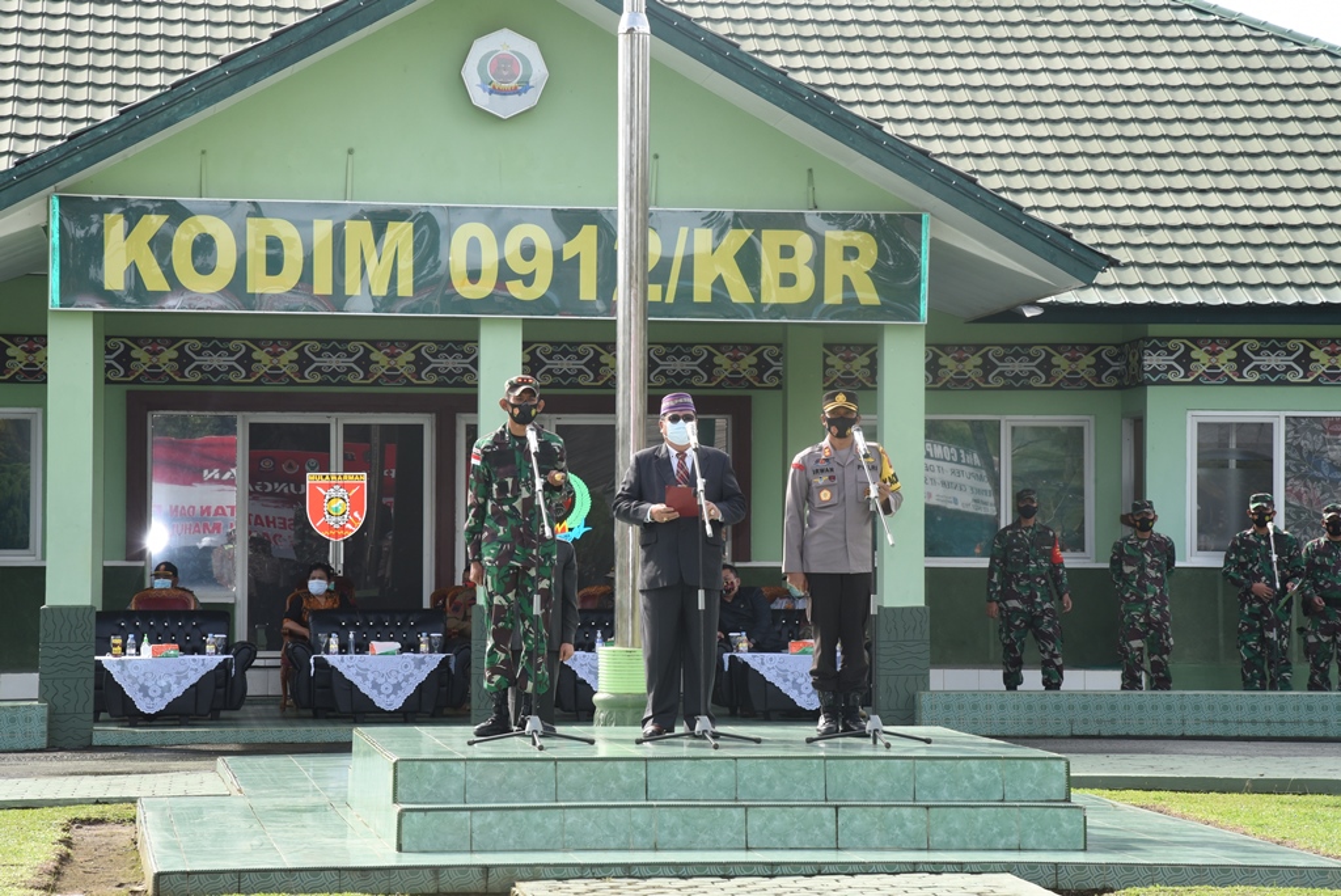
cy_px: 448
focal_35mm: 120
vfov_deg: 11.4
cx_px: 670
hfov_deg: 17.1
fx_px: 4472
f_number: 14
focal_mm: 120
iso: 800
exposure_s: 1/200
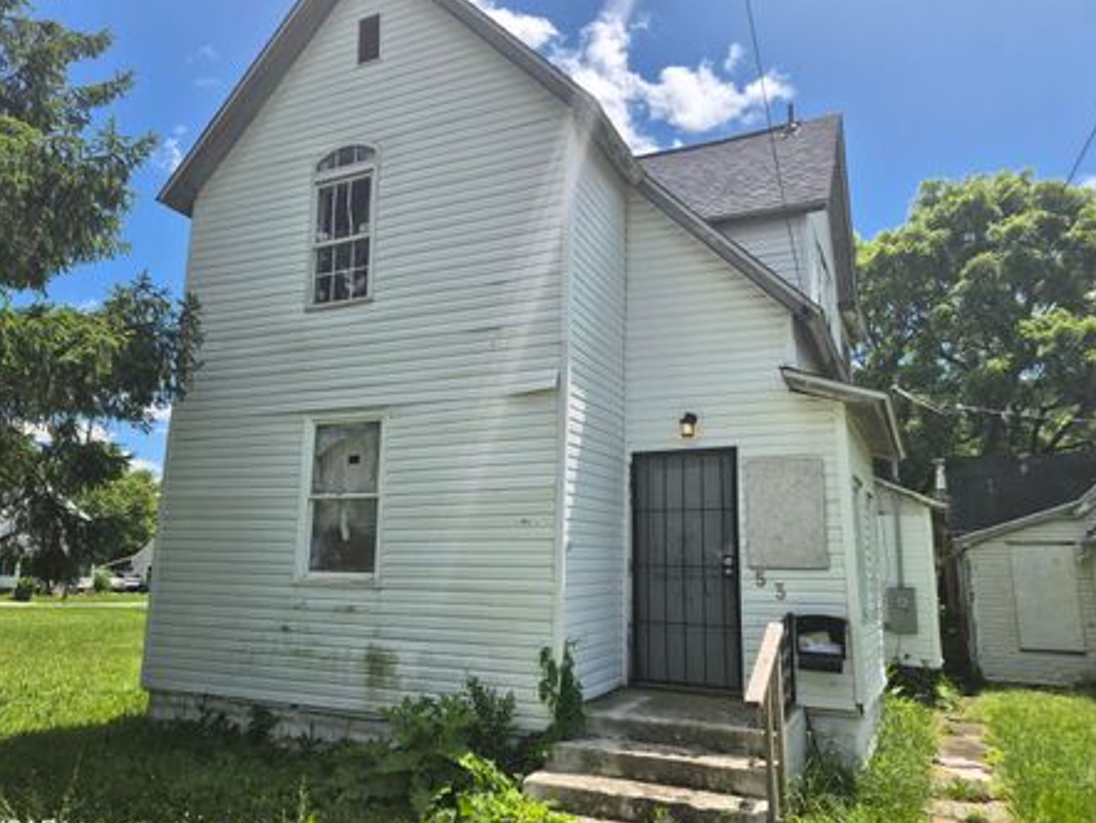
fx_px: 824
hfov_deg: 67.2
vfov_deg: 53.1
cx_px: 513
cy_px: 408
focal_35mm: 26
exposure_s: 1/5616
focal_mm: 5.4
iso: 80
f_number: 1.8
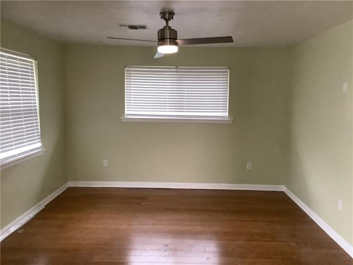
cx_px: 176
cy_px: 132
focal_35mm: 31
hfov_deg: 58.4
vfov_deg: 45.4
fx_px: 316
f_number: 2.4
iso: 250
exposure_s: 1/40
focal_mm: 3.3
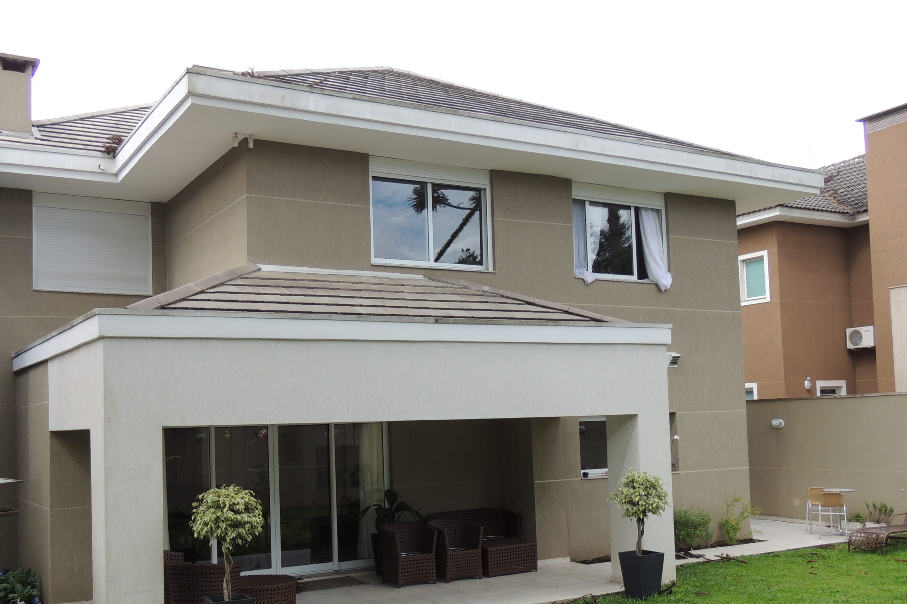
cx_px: 410
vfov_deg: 34.9
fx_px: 957
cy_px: 367
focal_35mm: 38
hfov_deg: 50.6
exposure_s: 1/400
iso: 100
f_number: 3.1
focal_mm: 5.3
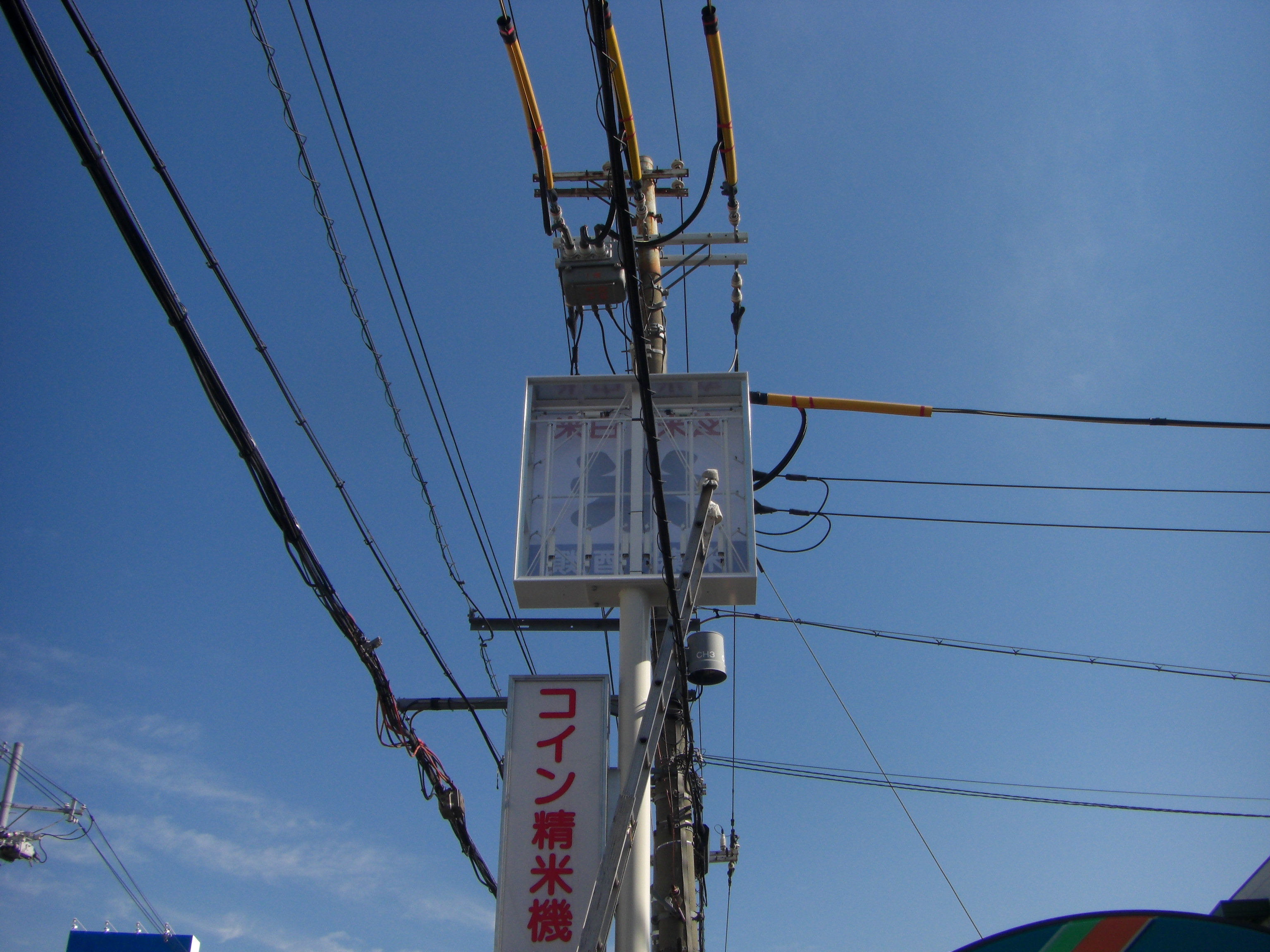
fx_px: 1394
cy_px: 476
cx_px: 635
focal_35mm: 38
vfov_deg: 37.7
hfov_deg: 49.0
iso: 64
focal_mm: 6.3
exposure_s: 1/640
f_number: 4.6
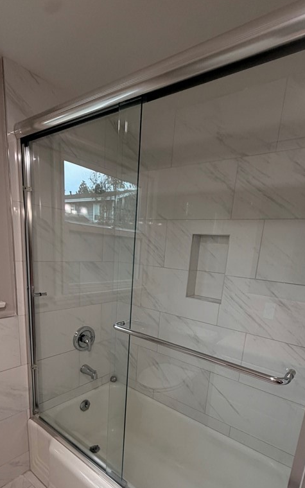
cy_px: 315
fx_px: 266
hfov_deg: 59.6
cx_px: 157
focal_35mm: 20
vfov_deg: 82.8
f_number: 2.2
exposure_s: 1/120
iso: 160
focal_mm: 2.22
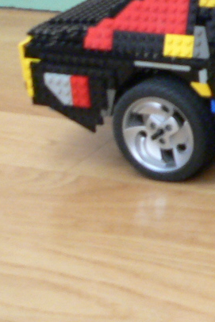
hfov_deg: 10.8
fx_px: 1056
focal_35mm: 118
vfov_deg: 17.3
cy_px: 117
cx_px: 402
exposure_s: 1/4
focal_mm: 6
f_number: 2.8
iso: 200
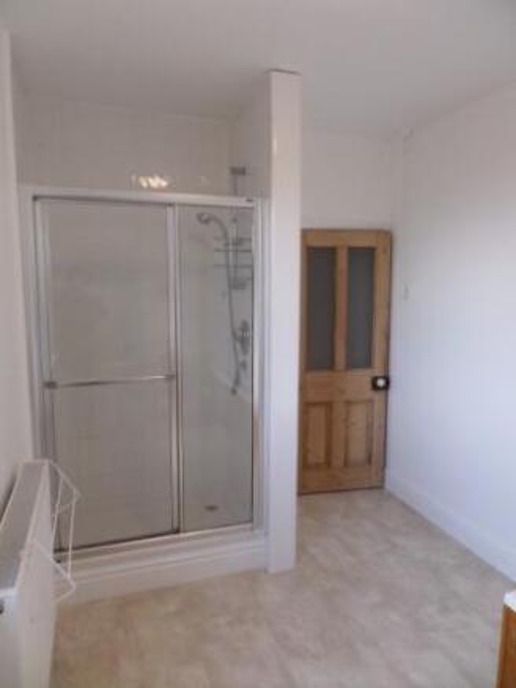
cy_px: 344
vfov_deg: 71.6
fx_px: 477
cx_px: 258
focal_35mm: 24
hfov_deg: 56.8
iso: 200
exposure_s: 1/30
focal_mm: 4.3
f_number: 3.1
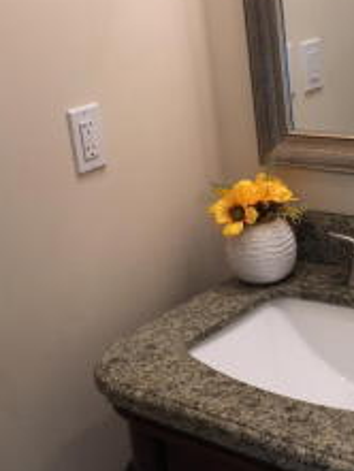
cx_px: 196
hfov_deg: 23.3
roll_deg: +7.0
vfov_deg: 30.6
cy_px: 190
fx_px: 858
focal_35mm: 63
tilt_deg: -15.1
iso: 50
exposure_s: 1/120
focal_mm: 4.15
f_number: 2.2
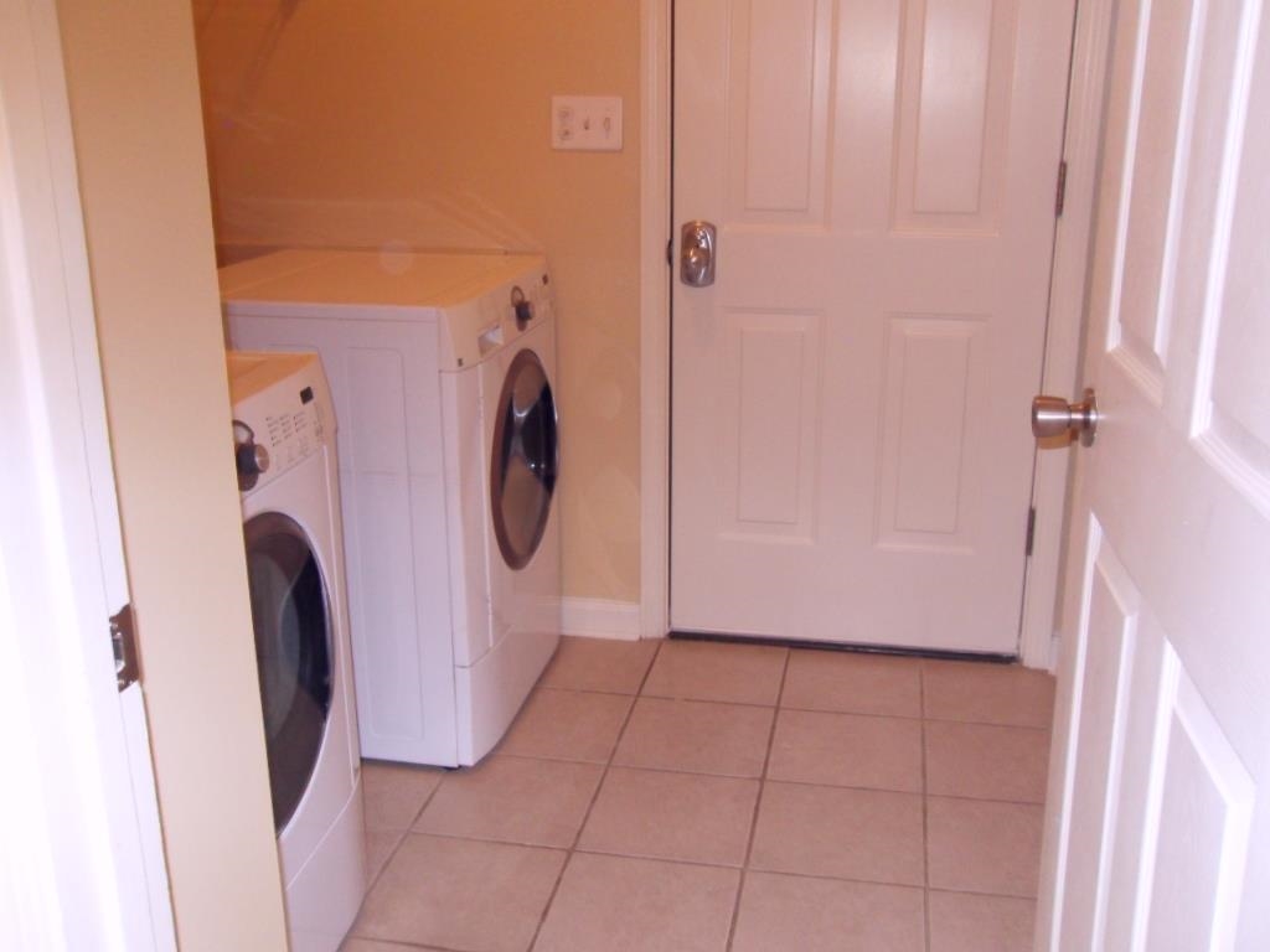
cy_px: 476
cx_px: 635
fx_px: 1284
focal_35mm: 35
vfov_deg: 40.7
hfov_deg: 52.6
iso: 400
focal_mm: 6.3
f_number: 3.5
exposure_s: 1/45
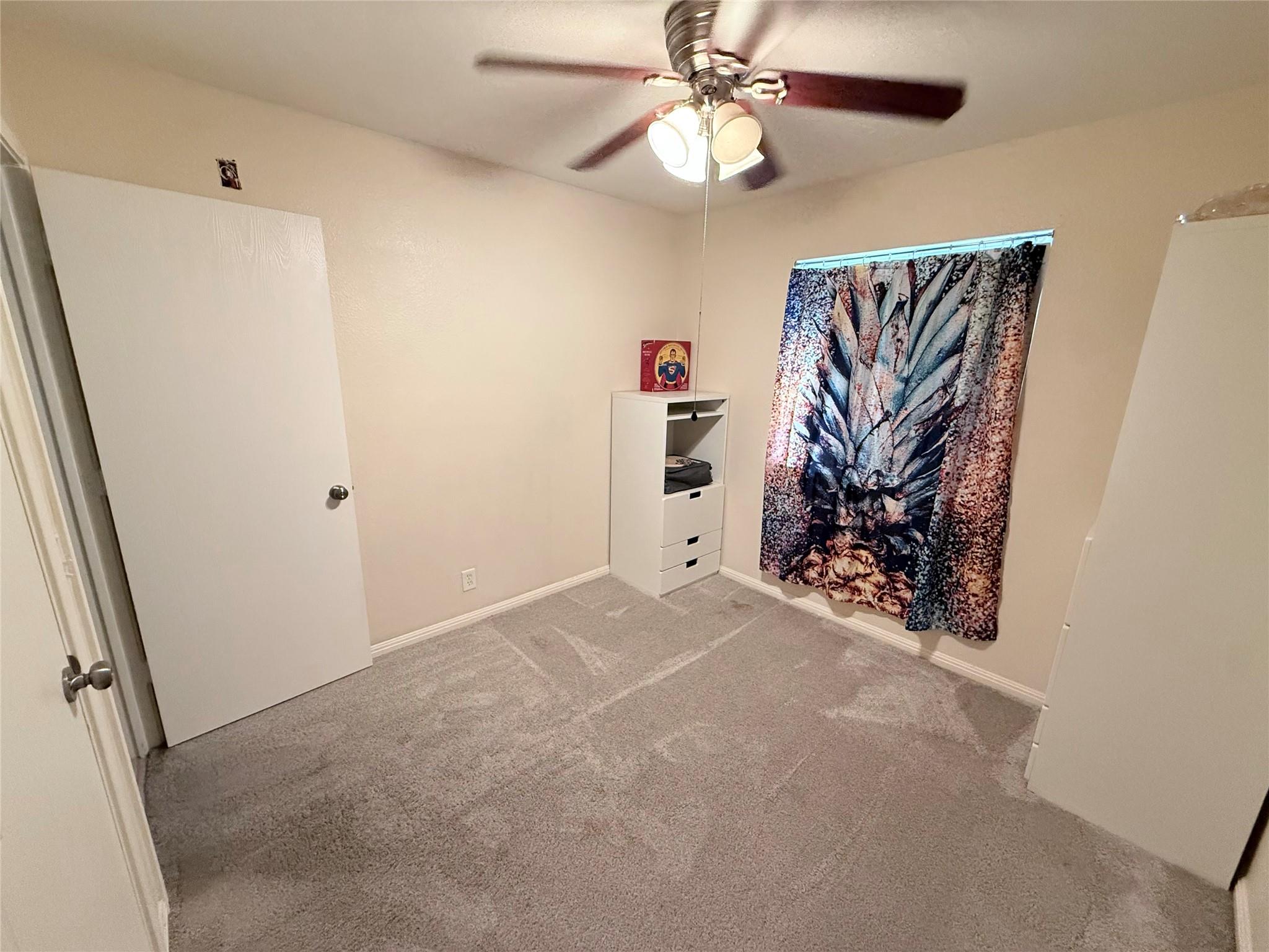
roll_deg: -1.3
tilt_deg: -13.9
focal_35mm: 14
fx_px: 513
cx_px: 634
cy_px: 476
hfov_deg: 102.1
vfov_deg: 85.7
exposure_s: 1/60
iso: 640
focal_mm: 2.22
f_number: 2.2
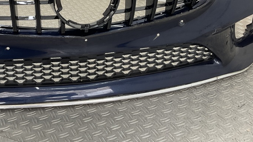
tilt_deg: -24.9
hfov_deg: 42.5
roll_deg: +0.4
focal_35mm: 47
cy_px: 16
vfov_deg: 24.7
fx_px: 315
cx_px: 67
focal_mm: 3
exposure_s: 1/120
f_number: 1.8
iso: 40
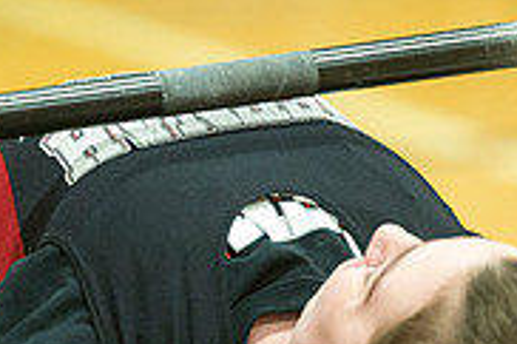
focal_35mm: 638
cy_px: 252
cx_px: 236
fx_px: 9154
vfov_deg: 2.2
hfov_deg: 3.2
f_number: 2.8
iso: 6400
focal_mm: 200
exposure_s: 1/400
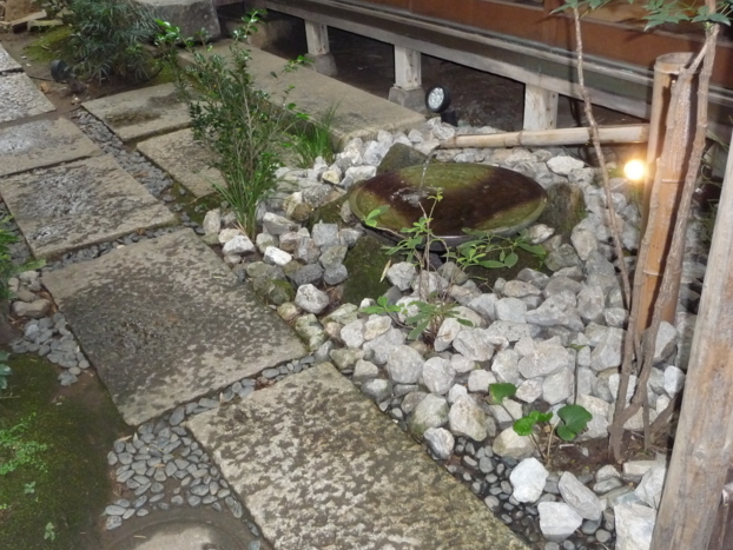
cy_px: 314
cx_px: 375
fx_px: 763
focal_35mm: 36
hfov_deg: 51.3
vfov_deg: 39.6
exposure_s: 1/30
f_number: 3.3
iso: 400
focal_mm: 4.7
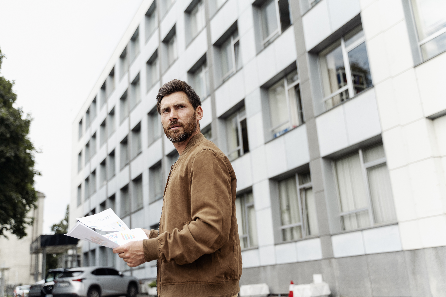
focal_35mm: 37
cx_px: 223
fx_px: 458
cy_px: 148
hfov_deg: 51.9
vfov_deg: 35.9
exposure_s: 1/500
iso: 160
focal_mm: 37
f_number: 2.8
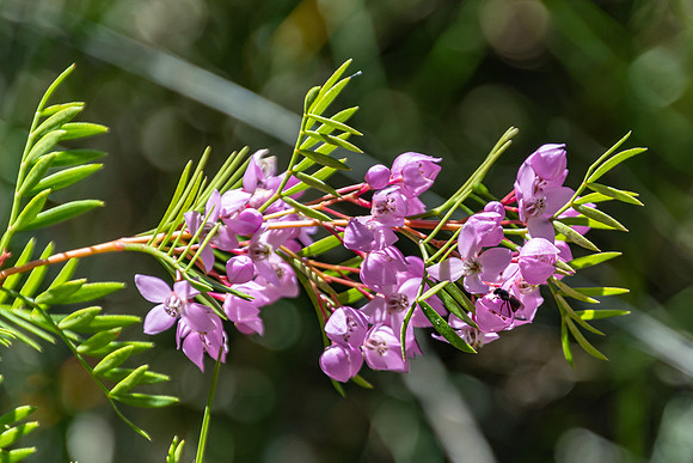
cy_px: 260
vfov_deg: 2.0
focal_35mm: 705
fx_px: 13565
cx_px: 399
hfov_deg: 2.9
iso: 200
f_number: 6.3
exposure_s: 1/640
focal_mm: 400
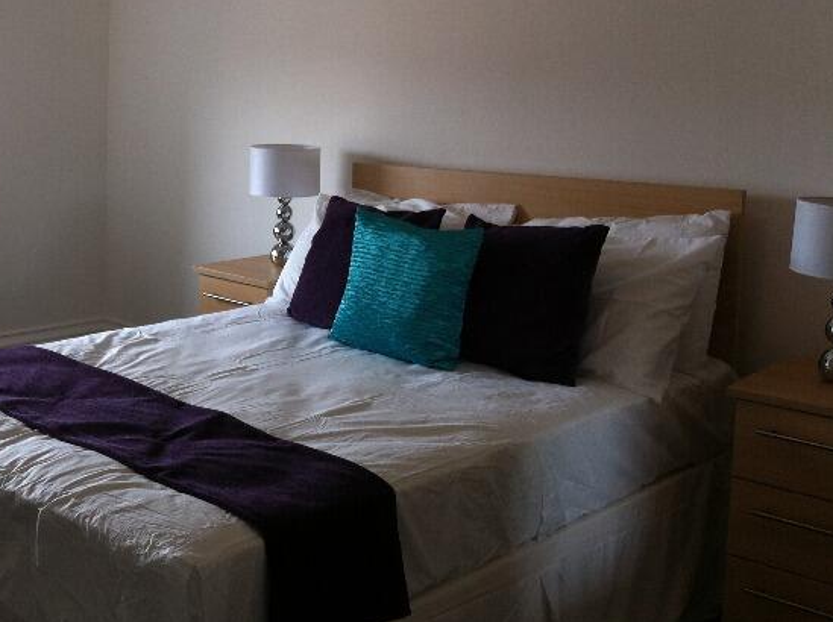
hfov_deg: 37.1
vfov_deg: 28.3
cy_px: 220
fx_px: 1225
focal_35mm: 51
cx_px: 267
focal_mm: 3.85
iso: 80
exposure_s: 1/24
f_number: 2.8
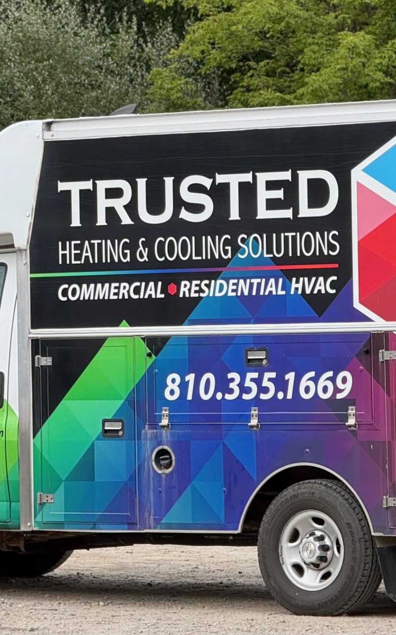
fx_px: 4318
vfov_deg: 8.4
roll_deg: +0.5
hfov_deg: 5.3
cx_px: 197
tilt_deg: +2.6
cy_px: 228
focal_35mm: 250
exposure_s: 1/397
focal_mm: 15.66
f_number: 2.8
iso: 64
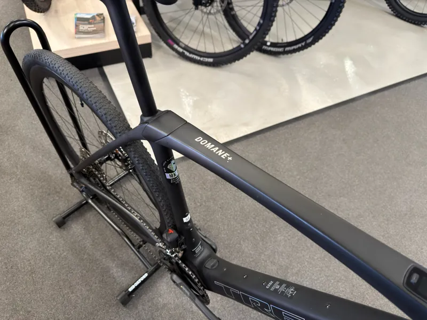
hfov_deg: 71.6
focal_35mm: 24
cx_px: 214
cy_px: 160
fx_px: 296
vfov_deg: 56.8
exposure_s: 1/50
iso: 125
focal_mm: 6.76
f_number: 1.78
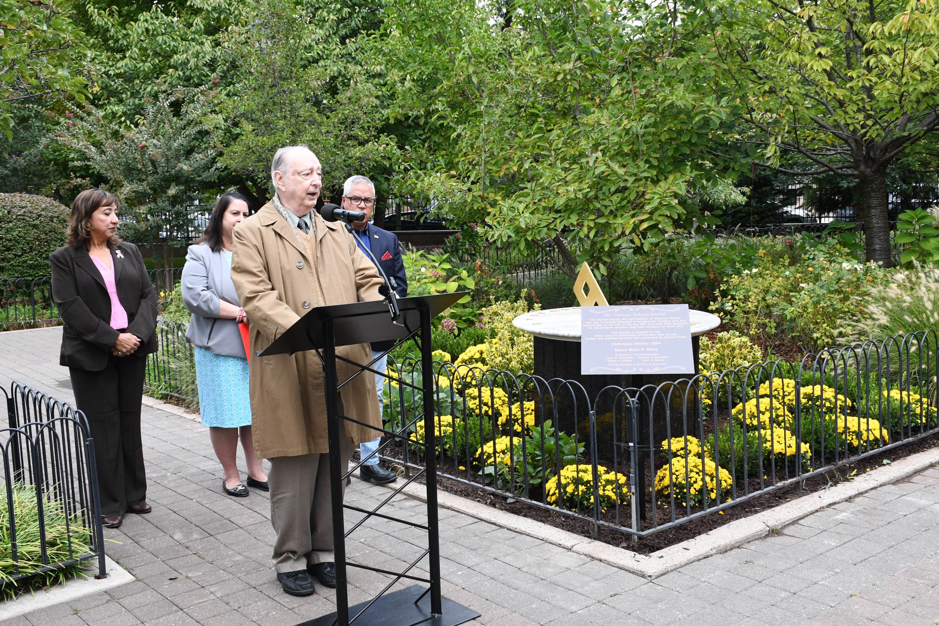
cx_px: 470
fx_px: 939
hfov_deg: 53.1
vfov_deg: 36.9
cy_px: 313
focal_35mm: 36
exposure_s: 1/400
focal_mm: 24
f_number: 10
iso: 1600
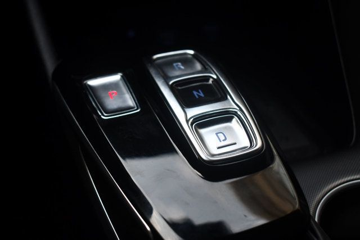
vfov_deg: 26.5
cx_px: 180
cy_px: 120
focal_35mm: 51
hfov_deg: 38.9
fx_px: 510
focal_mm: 34
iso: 450
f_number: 4.5
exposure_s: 1/250
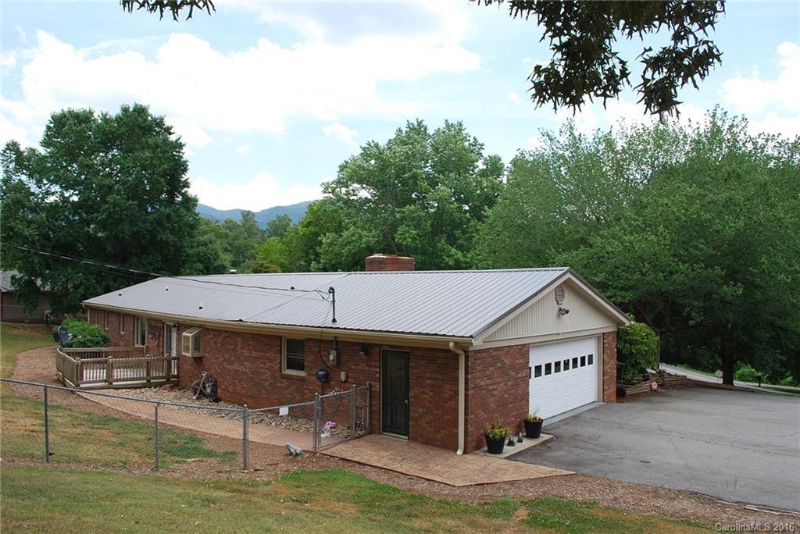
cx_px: 400
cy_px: 267
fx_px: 600
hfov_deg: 67.4
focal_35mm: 27
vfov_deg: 48.0
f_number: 7.1
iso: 100
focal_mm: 18
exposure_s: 1/200
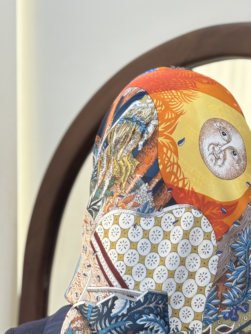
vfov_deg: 21.7
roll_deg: -0.6
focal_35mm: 90
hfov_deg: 16.4
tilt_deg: -3.2
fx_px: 870
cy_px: 224
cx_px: 170
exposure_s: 1/100
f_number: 1.6
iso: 125
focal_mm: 5.96
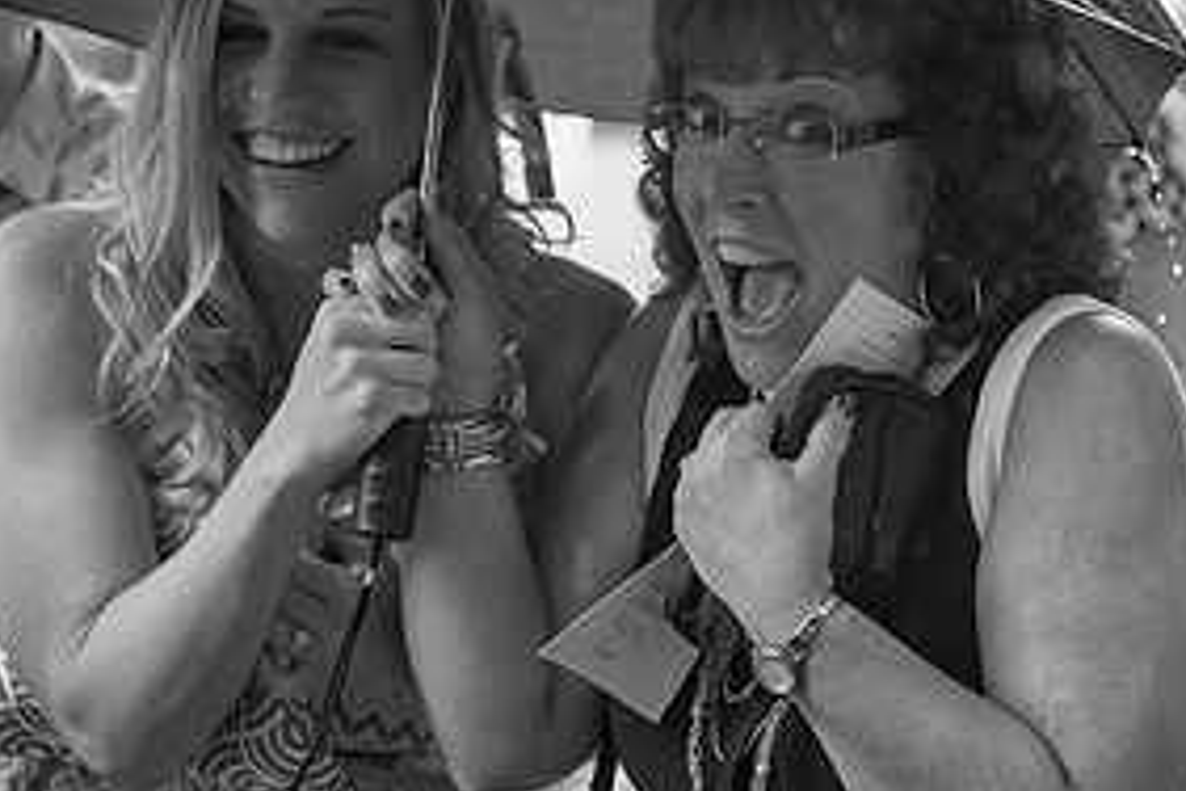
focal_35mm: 144
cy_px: 267
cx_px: 803
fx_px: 4744
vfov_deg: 9.5
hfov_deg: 14.2
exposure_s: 1/320
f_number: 2.8
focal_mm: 70
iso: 1000
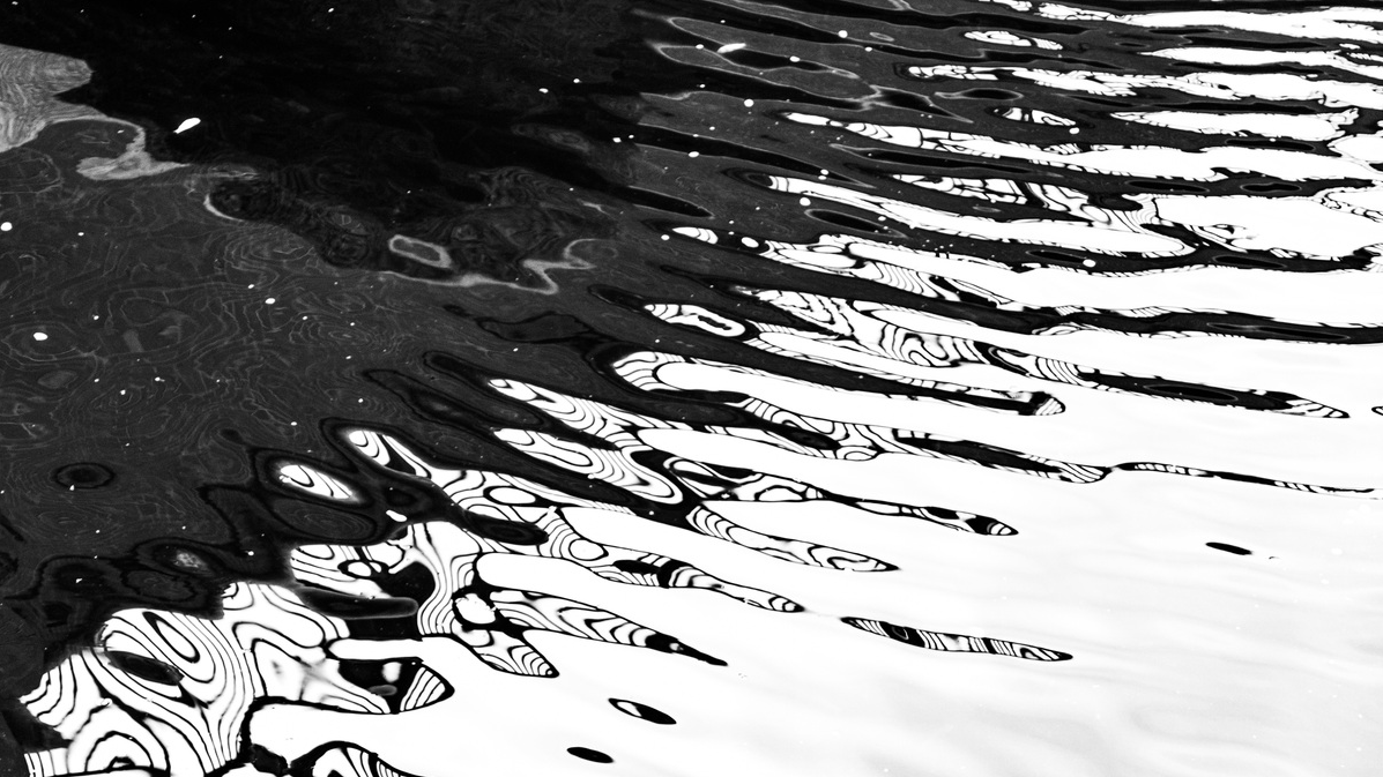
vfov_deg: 9.9
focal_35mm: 123
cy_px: 408
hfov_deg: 17.4
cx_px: 622
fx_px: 4510
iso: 250
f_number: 5.6
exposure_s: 1/100
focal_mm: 71
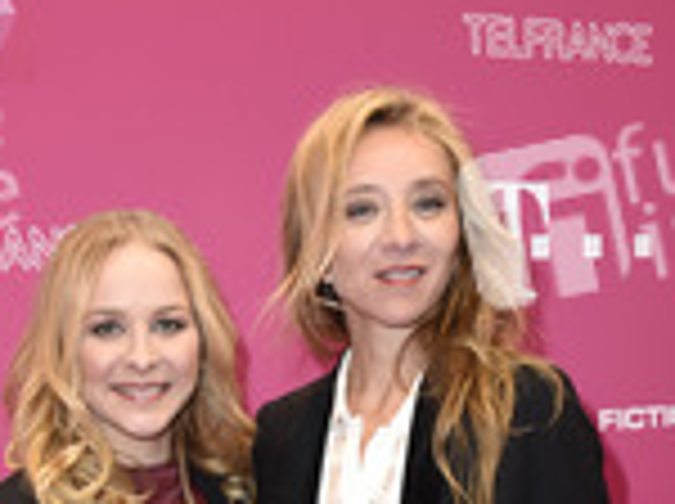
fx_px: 1499
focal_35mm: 77
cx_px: 279
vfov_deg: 16.4
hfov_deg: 25.3
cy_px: 878
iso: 500
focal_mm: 20
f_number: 6.3
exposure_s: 1/160
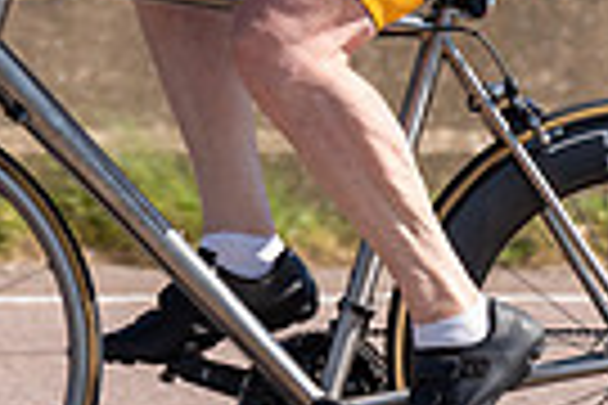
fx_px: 7971
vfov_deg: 2.9
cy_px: -241
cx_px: 252
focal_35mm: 472
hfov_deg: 4.4
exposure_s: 1/1000
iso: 200
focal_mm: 105
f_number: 4.5
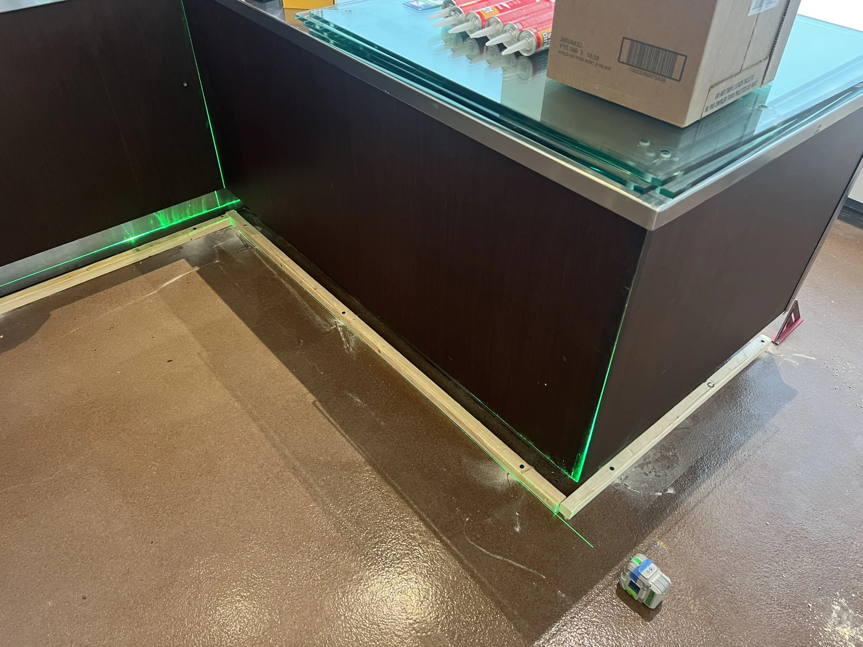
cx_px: 432
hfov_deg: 67.3
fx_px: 648
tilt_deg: -41.7
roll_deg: -1.2
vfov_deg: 53.1
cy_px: 324
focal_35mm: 26
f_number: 1.5
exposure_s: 1/40
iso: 400
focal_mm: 5.7
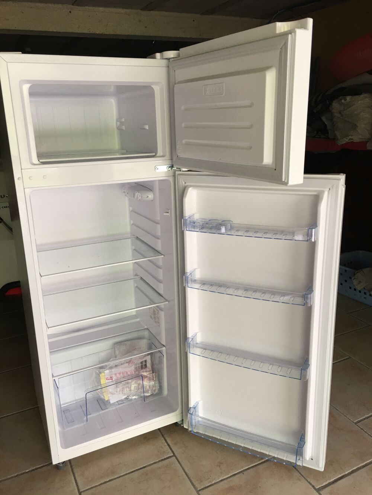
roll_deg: +1.7
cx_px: 186
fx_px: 415
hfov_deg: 48.2
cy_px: 248
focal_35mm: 29
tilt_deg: -16.6
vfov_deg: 61.7
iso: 40
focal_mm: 4.15
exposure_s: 1/17
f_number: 2.2
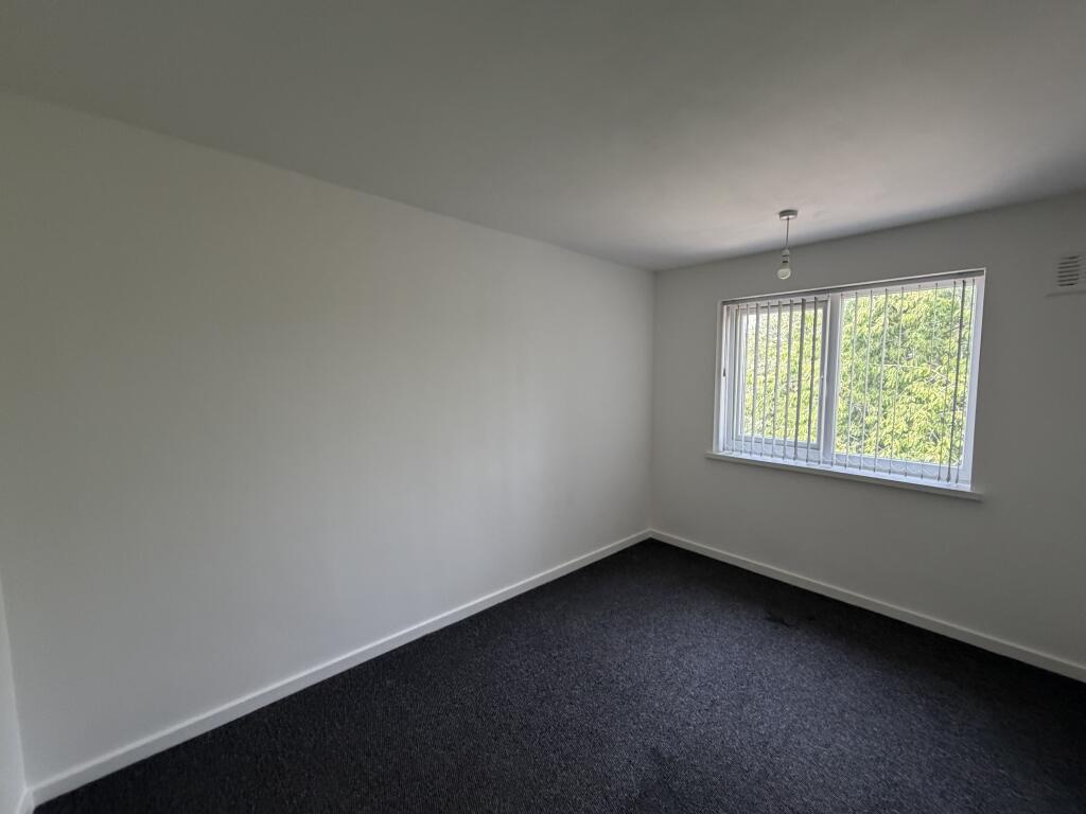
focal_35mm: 14
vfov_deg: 85.7
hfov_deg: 102.1
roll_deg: -0.4
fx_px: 439
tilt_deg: -3.9
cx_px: 543
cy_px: 407
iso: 320
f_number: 2.2
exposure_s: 1/121
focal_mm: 2.22
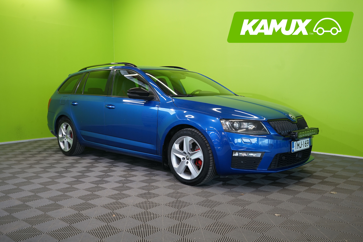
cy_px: 121
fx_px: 333
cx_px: 182
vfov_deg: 40.0
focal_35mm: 33
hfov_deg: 57.2
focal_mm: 33
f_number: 6.3
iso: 500
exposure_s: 1/40
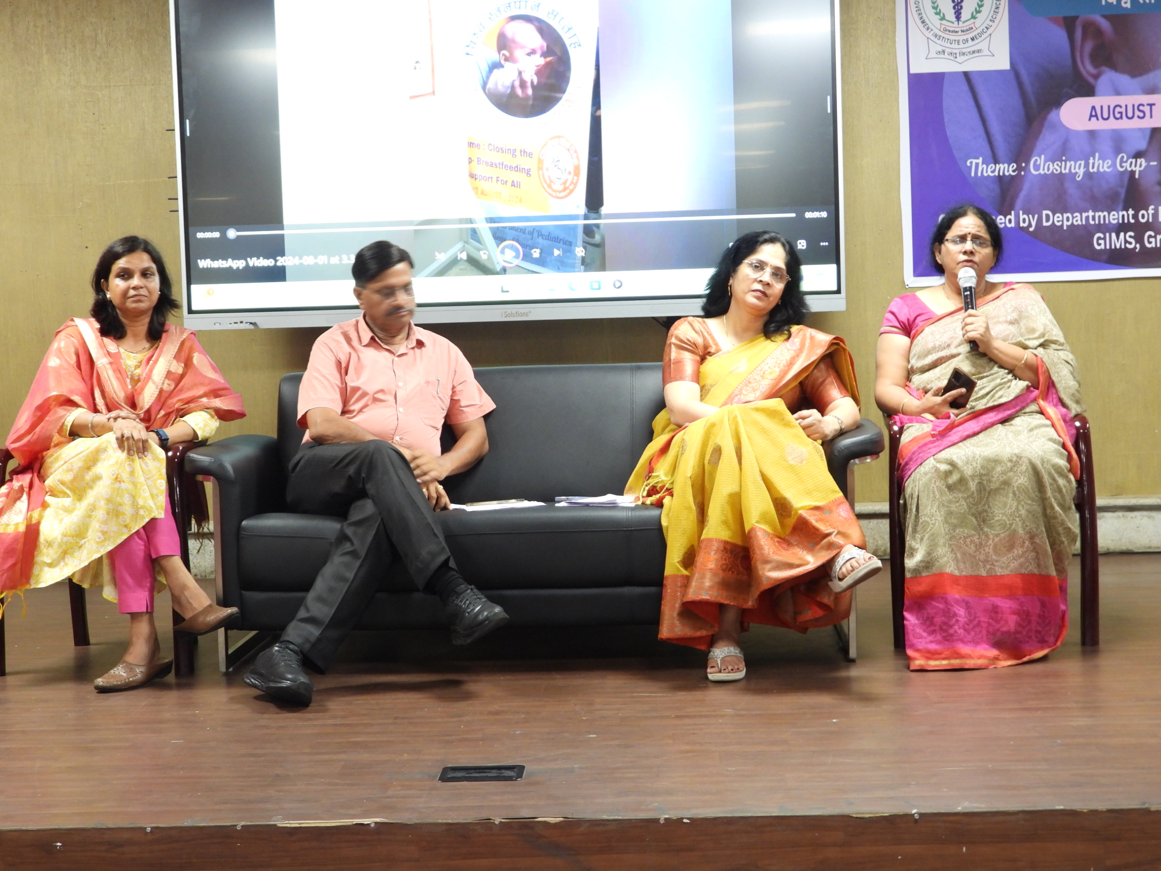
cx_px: 580
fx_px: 2012
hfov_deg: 32.2
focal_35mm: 60
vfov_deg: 24.4
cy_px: 436
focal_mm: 10.7
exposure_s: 1/10
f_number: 3.5
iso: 400
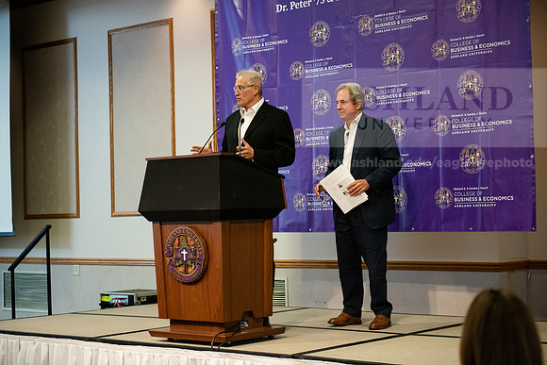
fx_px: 1064
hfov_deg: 28.8
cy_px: 182
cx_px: 274
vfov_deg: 19.5
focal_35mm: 70
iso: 2000
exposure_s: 1/200
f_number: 3.2
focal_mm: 70
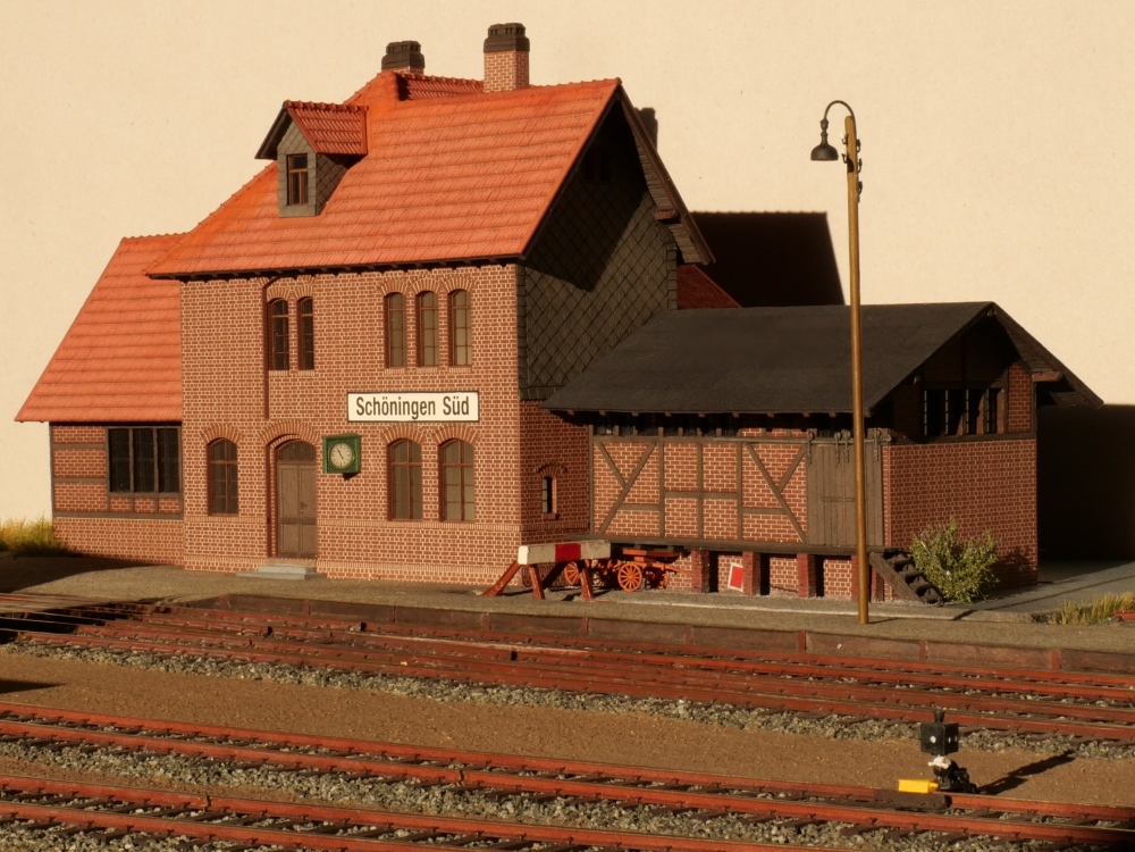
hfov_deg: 25.0
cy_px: 426
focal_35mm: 78
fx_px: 2557
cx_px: 568
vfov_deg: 18.9
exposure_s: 1/125
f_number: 16
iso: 400
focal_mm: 27
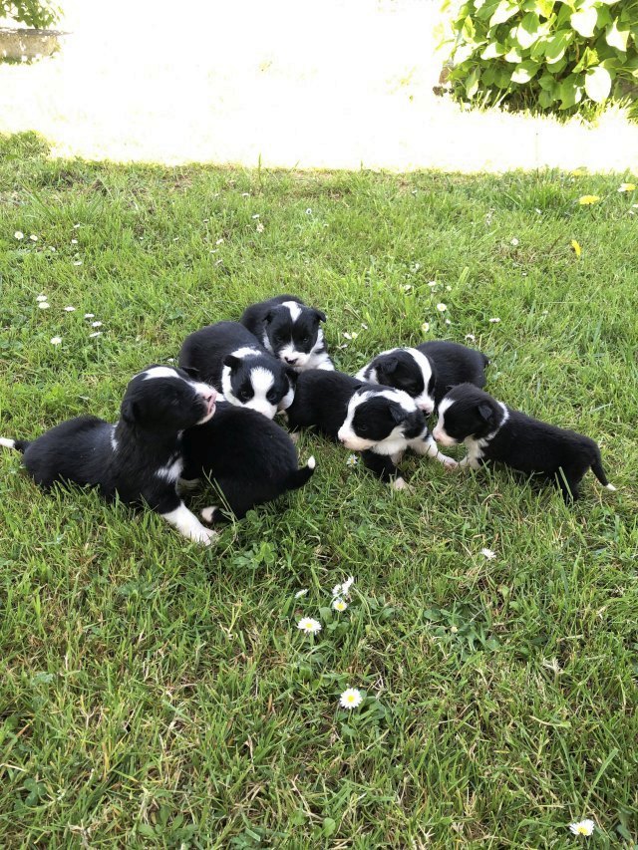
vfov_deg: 63.4
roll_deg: +3.0
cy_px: 425
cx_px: 319
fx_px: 688
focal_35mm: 28
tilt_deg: -38.1
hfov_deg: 49.8
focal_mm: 3.99
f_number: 1.8
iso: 40
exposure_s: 1/120
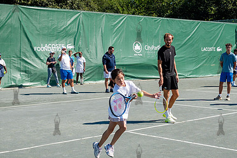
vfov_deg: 19.5
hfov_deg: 28.6
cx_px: 159
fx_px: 461
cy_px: 79
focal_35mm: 70
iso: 200
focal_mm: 31
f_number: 4
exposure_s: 1/1250
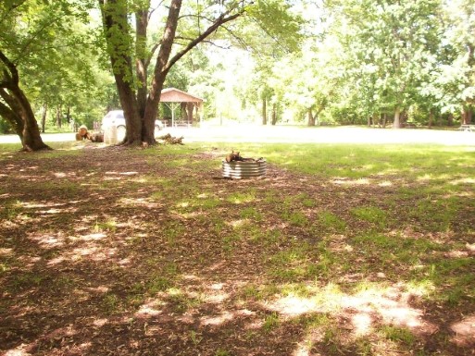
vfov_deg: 38.7
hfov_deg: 50.1
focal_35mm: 37
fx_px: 508
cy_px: 178
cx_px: 238
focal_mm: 6.2
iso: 160
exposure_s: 1/101
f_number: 2.8
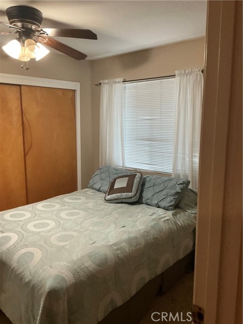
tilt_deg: -7.6
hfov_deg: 49.7
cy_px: 162
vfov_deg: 63.4
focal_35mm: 28
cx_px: 122
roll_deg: +0.1
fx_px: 262
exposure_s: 1/60
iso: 200
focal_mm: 3
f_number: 1.8
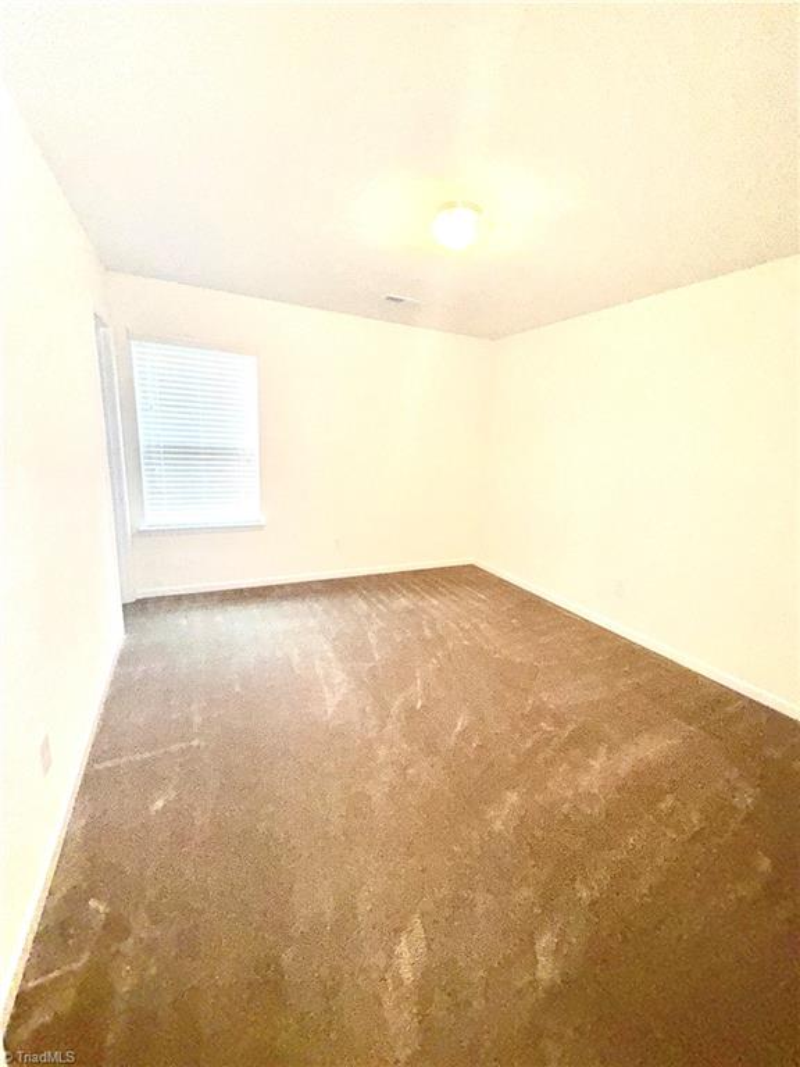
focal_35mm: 14
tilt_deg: -12.2
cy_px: 534
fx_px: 431
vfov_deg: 102.1
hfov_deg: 85.7
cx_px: 400
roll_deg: -3.1
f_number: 2.2
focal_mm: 2.22
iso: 320
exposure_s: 1/60
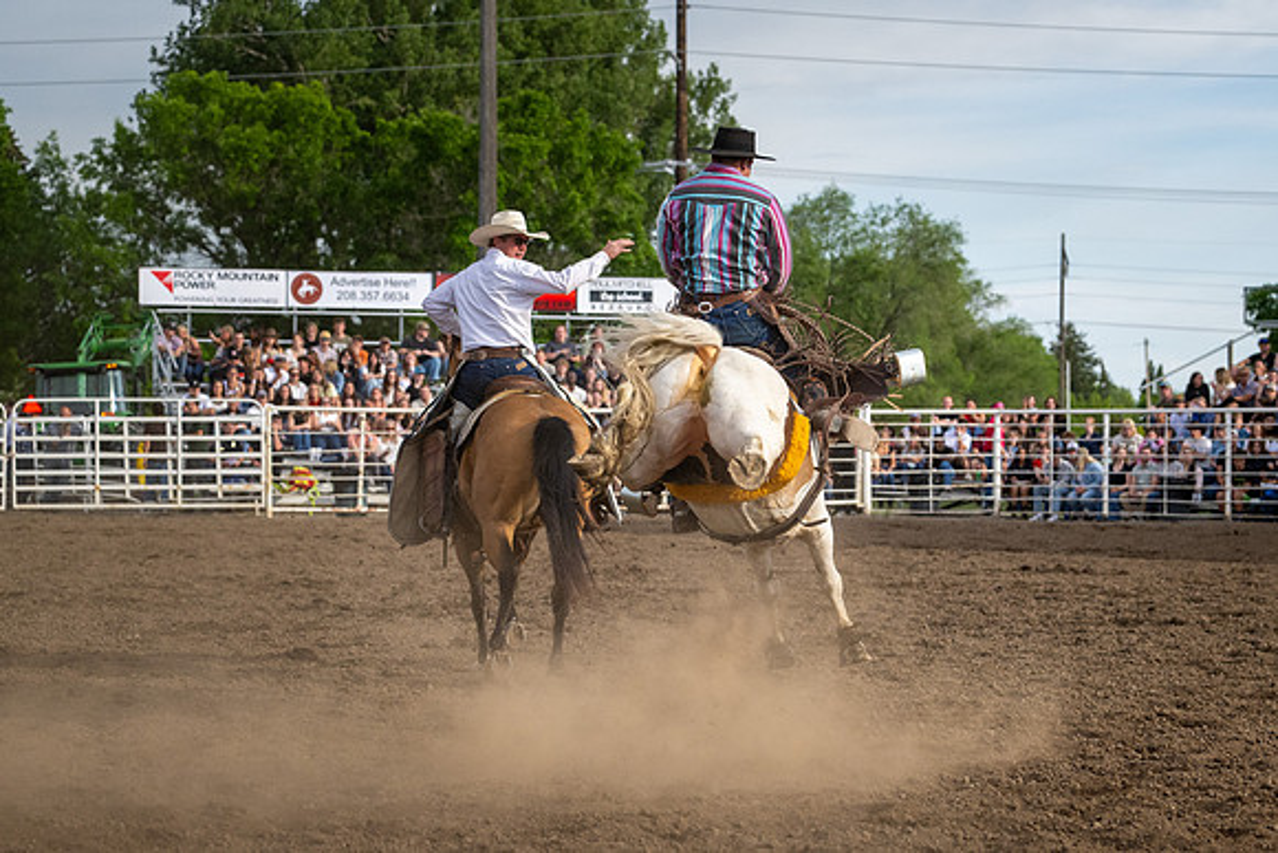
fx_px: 3776
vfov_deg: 12.9
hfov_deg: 19.2
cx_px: 825
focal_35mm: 106
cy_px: 542
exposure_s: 1/8000
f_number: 3.5
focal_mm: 70
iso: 1000
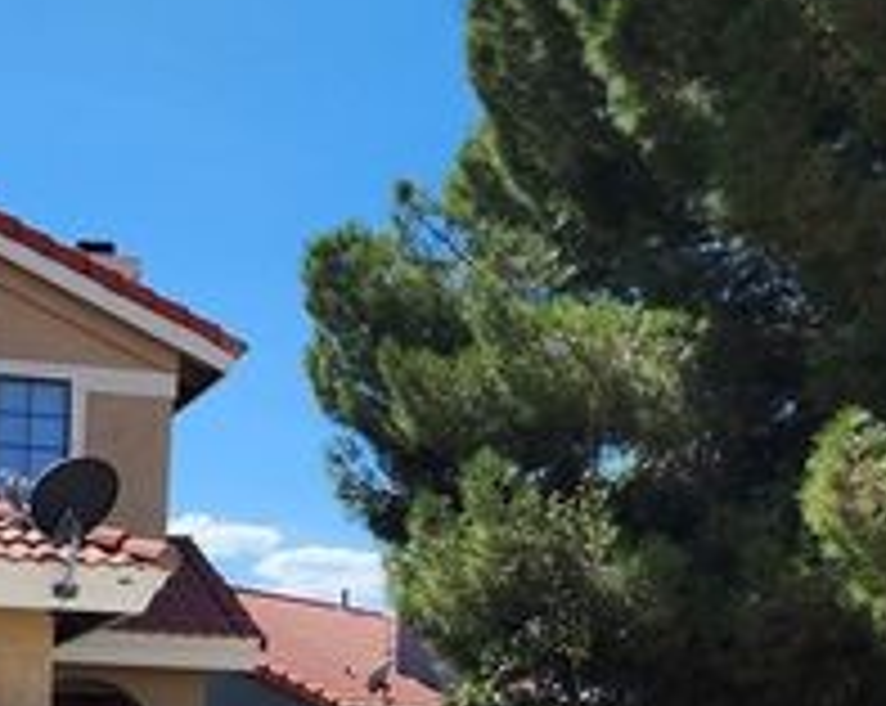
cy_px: 863
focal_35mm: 73
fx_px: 1911
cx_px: 9
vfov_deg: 19.6
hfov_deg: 24.9
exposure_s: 1/1262
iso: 12
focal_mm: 6.4
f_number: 1.8
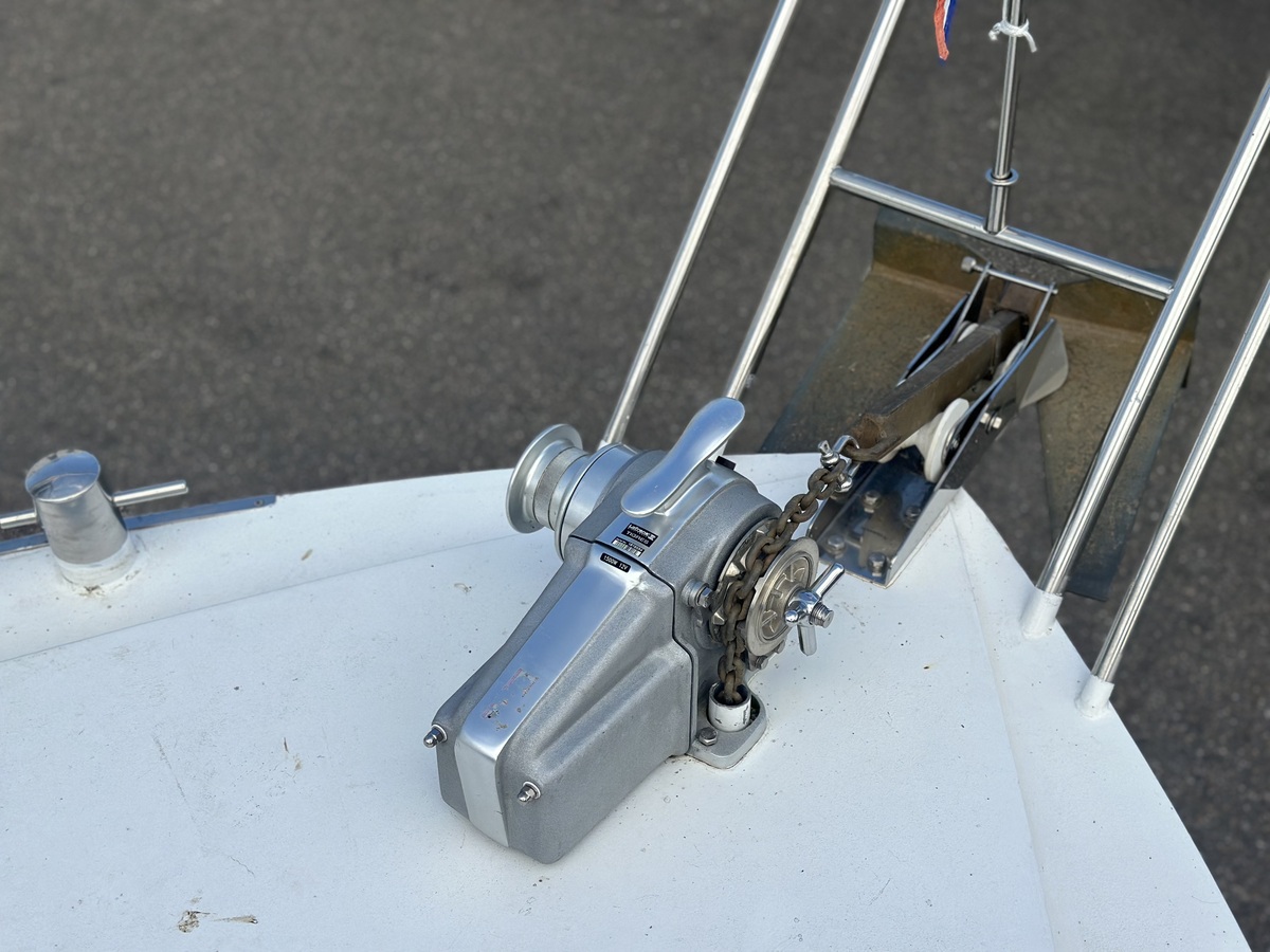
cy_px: 476
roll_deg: +3.0
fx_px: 1761
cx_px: 635
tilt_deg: -42.4
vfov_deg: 30.3
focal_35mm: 48
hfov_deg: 39.7
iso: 80
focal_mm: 6.86
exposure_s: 1/4785
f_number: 1.78
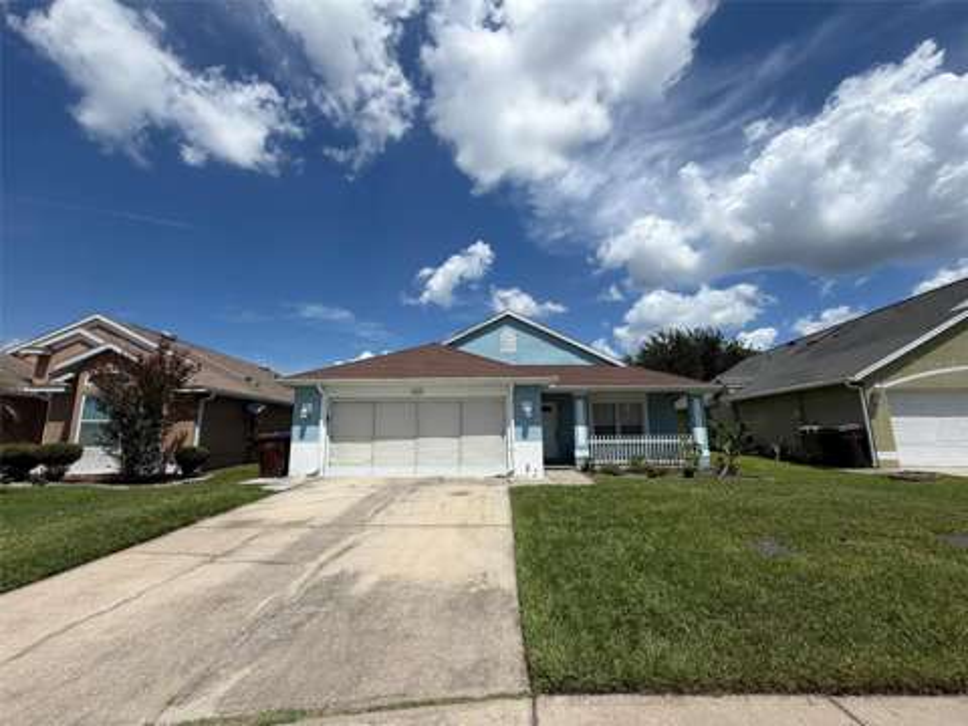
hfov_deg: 102.1
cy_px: 363
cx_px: 484
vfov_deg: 85.7
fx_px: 391
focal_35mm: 14
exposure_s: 1/1745
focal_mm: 2.22
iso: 25
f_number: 2.2
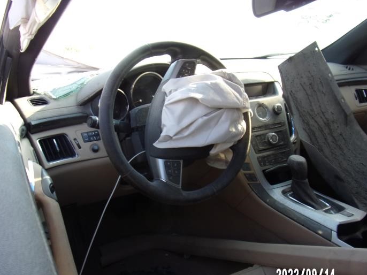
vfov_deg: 49.7
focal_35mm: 28
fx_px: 297
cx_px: 184
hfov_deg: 63.5
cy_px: 150
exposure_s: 1/80
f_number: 3.3
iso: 80
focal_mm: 4.3
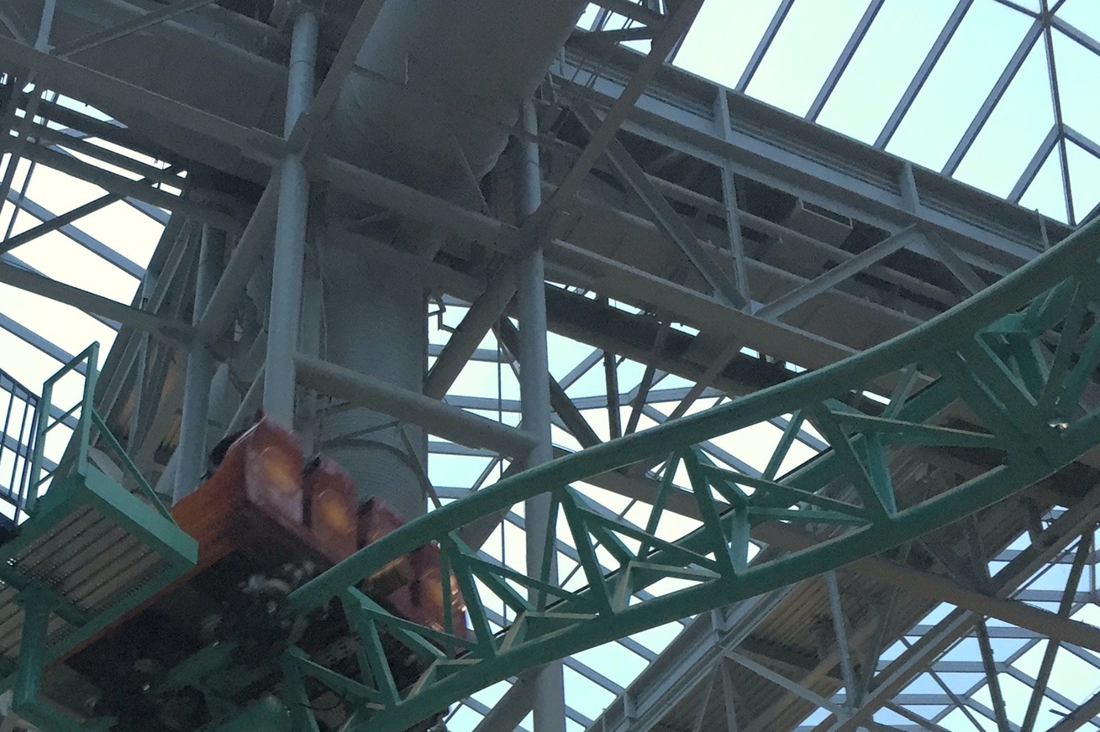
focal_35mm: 59
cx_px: 233
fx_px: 1802
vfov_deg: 22.1
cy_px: 735
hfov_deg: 33.1
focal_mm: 4.15
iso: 32
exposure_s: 1/30
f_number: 2.2
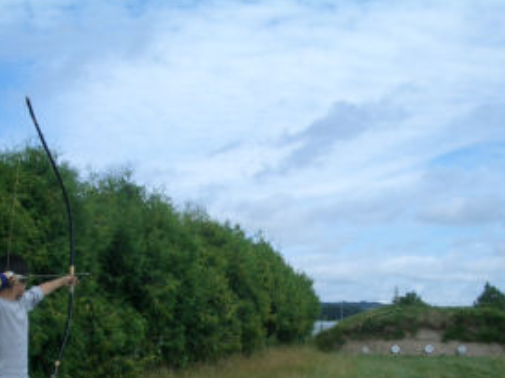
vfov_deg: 26.6
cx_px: 201
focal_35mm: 54
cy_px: 283
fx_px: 787
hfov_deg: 35.4
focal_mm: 5.8
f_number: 4.3
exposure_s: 1/640
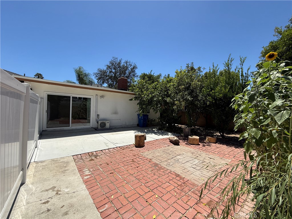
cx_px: 146
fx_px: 118
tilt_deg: +0.5
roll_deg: -2.0
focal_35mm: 14
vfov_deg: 85.7
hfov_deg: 102.1
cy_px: 110
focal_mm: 2.22
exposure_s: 1/1795
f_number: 2.2
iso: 50
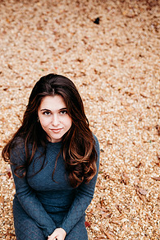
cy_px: 146
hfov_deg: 35.5
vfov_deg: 51.5
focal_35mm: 37
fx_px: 246
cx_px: 50
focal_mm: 24
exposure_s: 1/500
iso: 100
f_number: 2.2
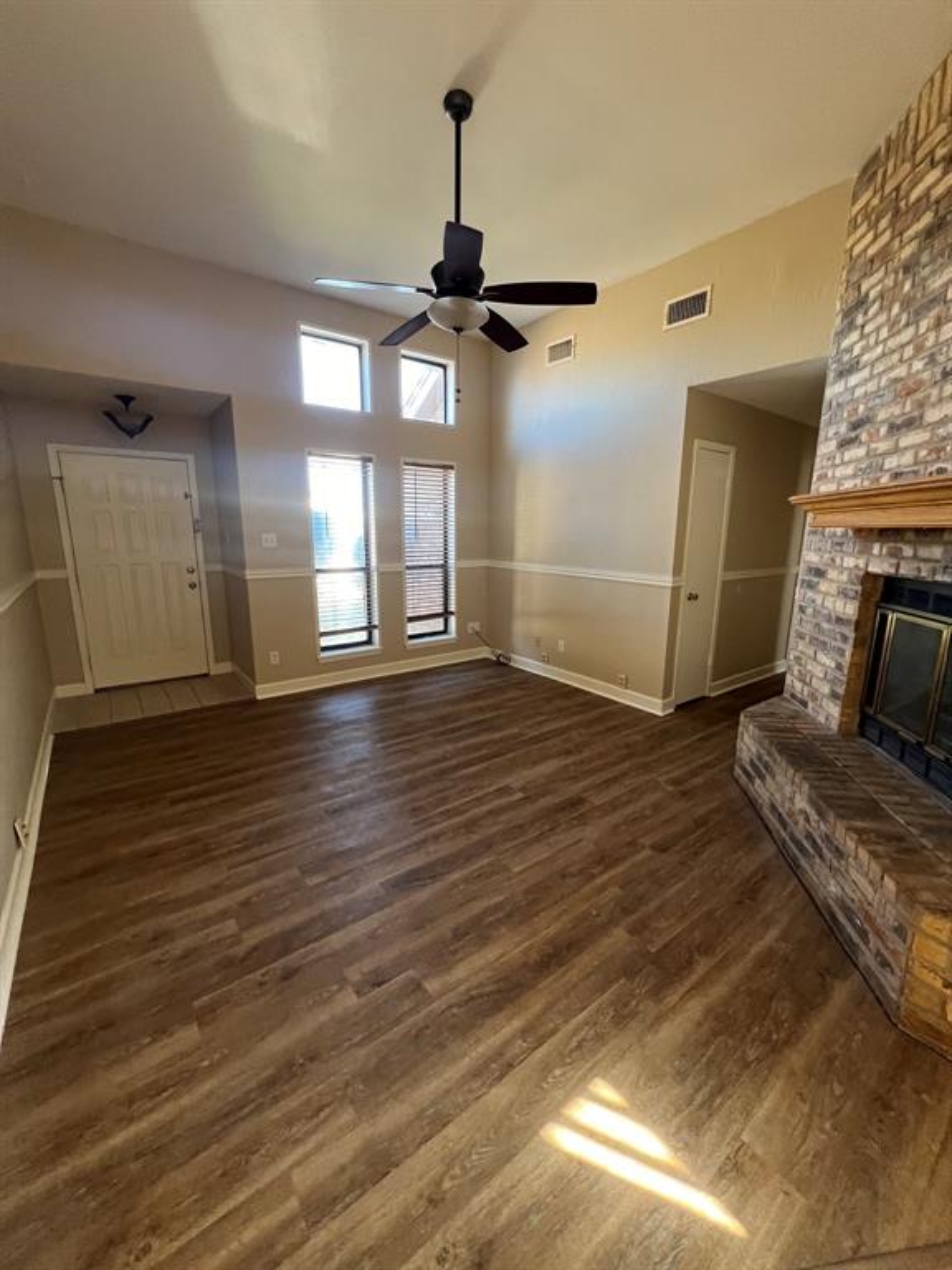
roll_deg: +0.1
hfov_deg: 89.9
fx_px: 477
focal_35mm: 13
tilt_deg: -10.8
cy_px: 635
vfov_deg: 106.2
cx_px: 476
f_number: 1.8
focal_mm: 1.57
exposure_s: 1/82
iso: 250
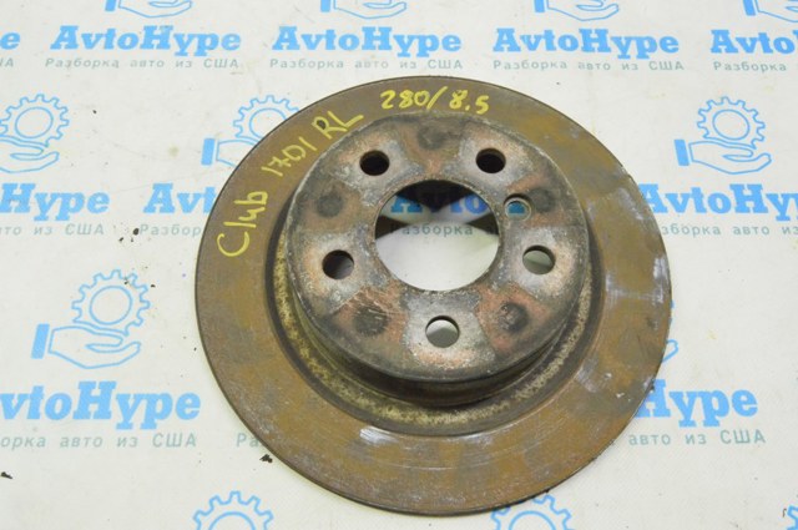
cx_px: 399
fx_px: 731
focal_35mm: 33
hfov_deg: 57.3
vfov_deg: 39.9
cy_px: 265
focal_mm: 22
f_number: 20
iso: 6400
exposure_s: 1/20
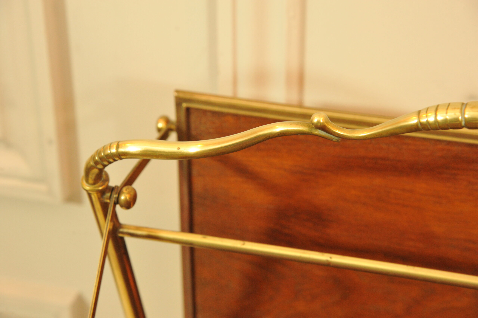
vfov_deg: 11.4
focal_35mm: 120
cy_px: 159
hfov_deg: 17.1
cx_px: 239
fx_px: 1592
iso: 4000
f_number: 8
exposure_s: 1/30
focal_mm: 120
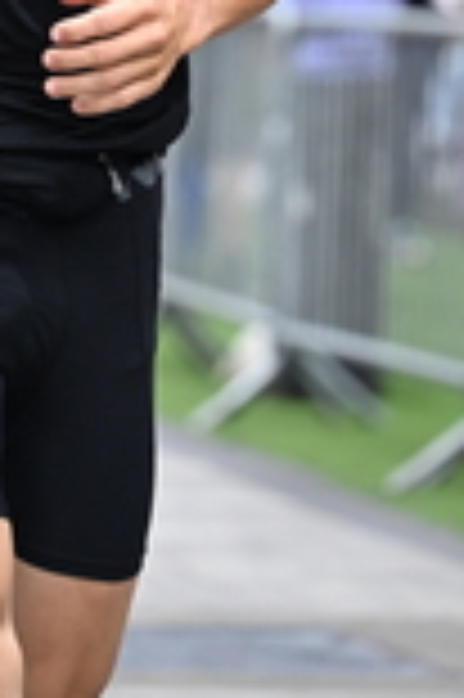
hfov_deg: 3.4
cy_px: -360
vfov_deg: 5.0
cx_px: 47
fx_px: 7905
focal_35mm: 408
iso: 1000
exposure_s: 1/2000
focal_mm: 115
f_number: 2.8
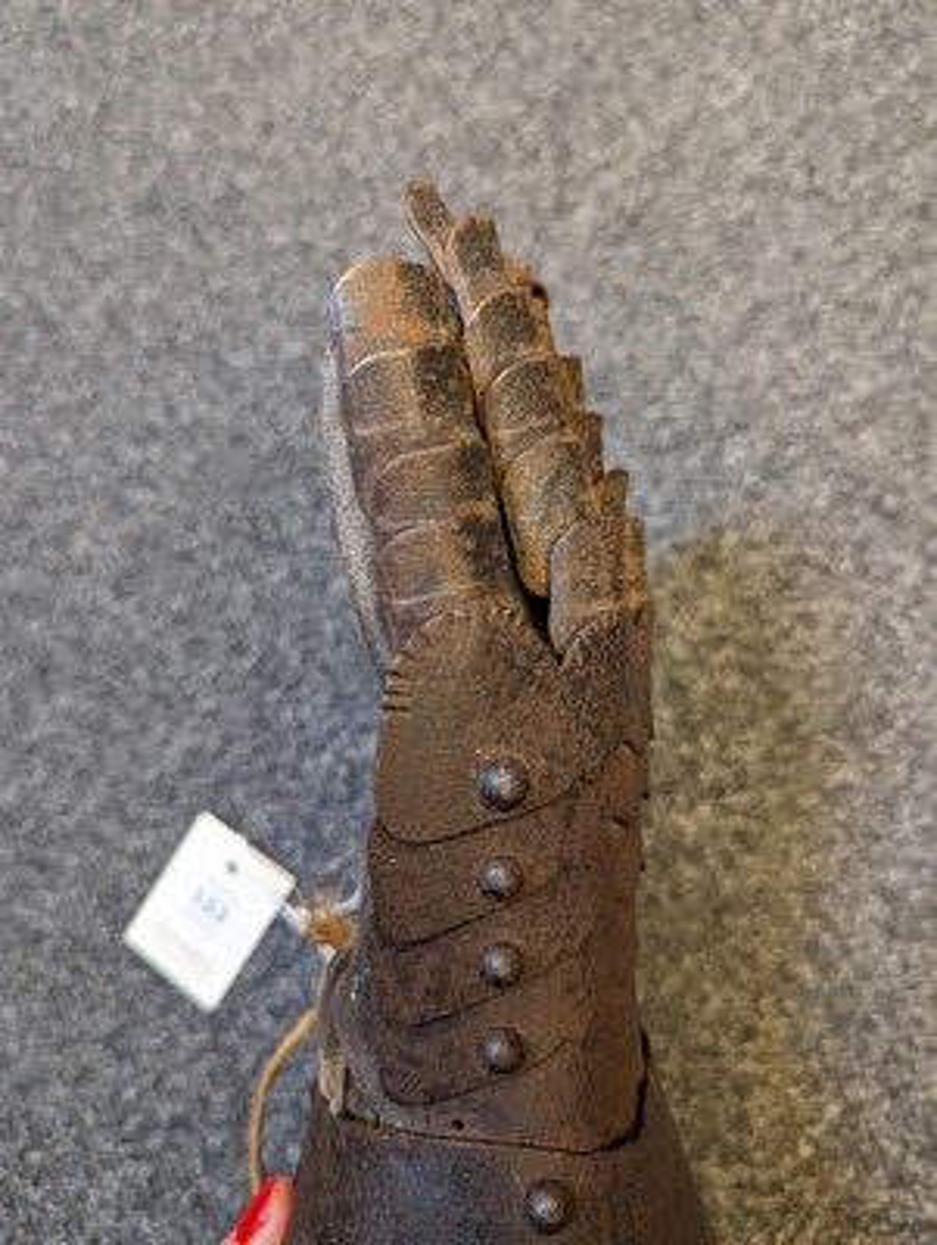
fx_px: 864
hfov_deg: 56.9
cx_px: 468
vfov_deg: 71.5
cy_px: 622
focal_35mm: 24
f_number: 1.85
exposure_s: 1/100
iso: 1693
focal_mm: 6.81
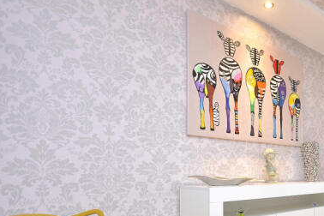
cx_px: 264
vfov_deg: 47.2
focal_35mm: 26
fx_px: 234
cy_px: 169
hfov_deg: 62.8
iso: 100
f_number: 4.5
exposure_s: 1/8
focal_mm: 10
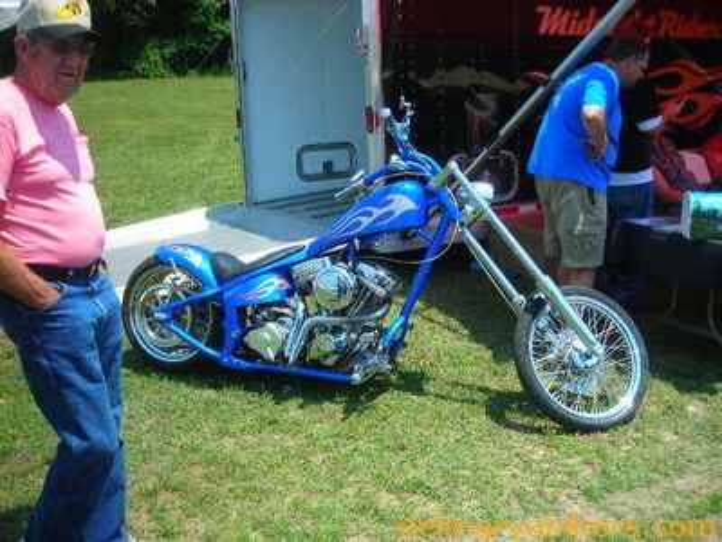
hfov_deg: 49.0
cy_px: 271
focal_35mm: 38
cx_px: 361
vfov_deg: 37.7
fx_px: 793
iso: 50
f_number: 3.2
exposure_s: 1/386
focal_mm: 6.3
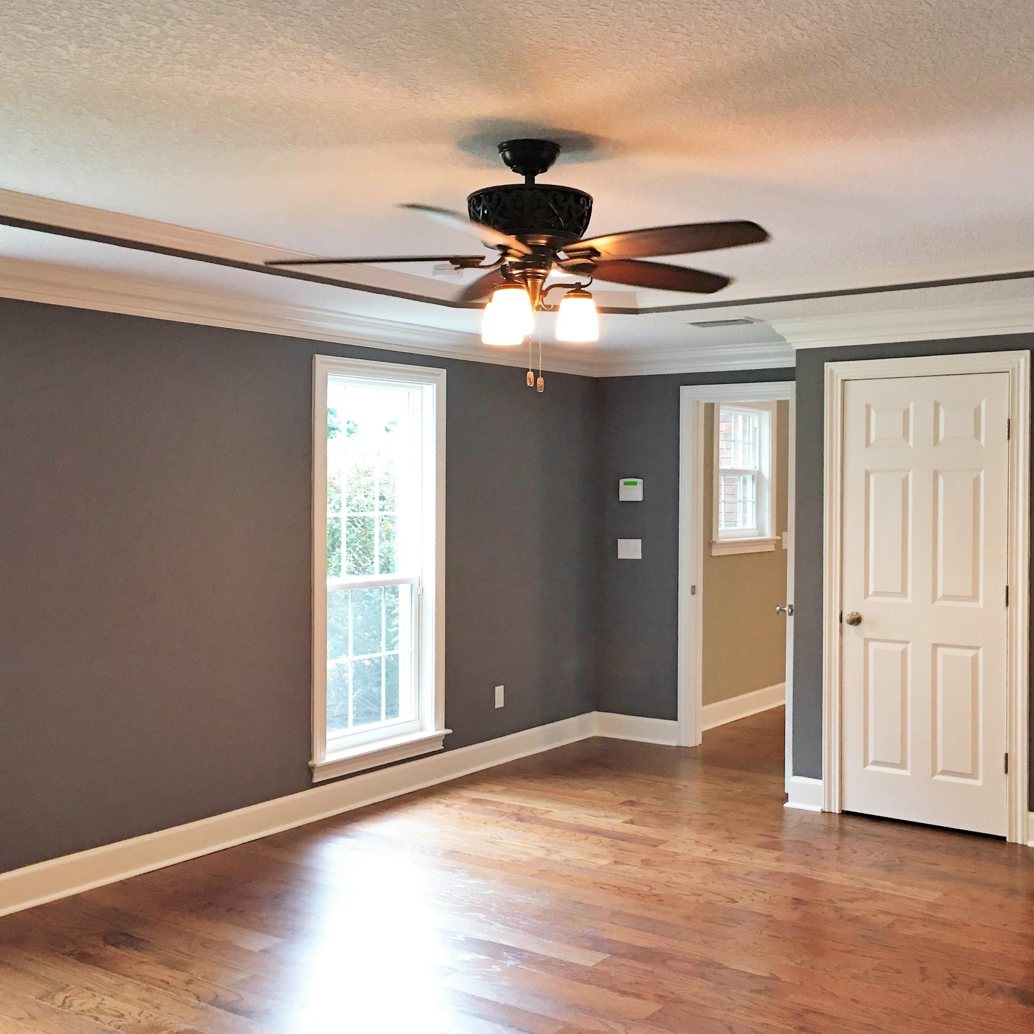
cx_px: 585
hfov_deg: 47.1
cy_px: 520
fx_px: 1183
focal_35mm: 35
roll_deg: +2.5
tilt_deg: -1.7
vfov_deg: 47.2
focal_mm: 4.15
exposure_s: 1/15
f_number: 2.2
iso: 64
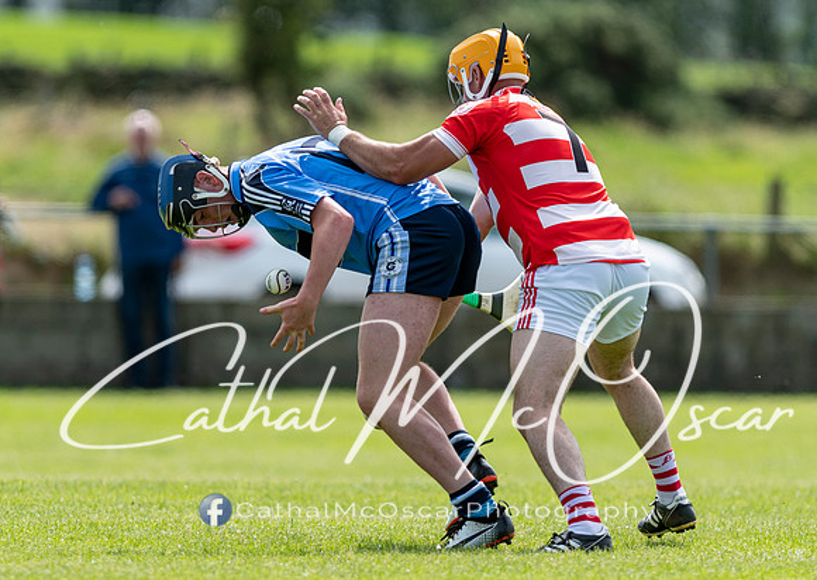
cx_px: 363
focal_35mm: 610
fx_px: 14133
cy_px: 324
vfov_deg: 2.4
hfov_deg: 3.3
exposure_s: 1/1600
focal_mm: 300
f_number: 2.8
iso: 100
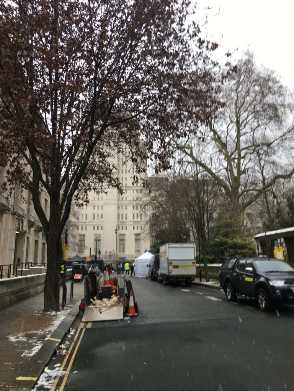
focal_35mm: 29
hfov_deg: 48.2
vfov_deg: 61.7
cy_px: 196
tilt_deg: +12.2
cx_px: 147
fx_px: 328
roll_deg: +1.7
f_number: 2.2
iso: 25
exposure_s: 1/138
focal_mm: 4.15
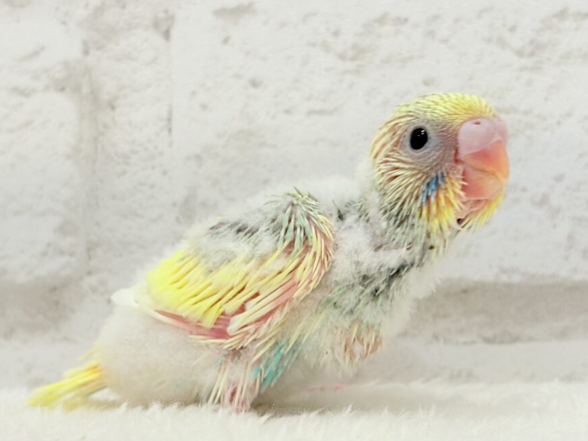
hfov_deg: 27.0
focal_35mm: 72
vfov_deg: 20.4
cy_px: 225
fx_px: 1223
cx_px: 302
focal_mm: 5.96
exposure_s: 1/50
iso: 32
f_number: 1.6
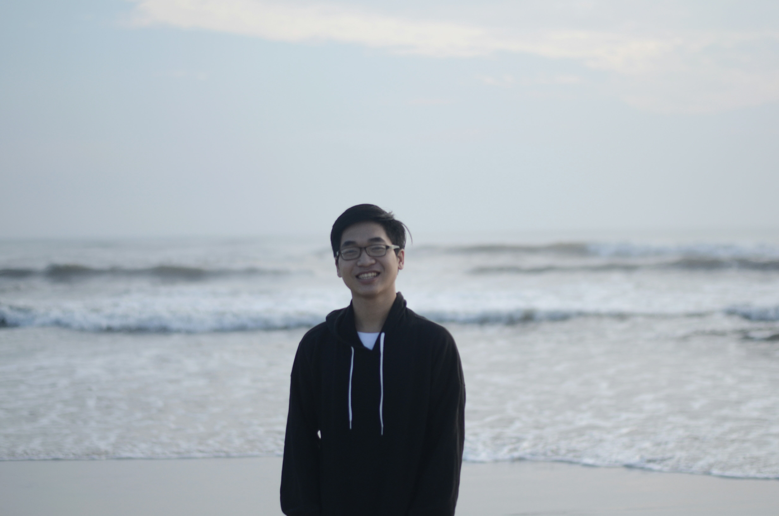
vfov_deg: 18.1
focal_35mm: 75
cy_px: 258
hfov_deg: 27.0
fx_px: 1620
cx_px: 390
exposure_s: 1/5000
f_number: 1.8
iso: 320
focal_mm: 50
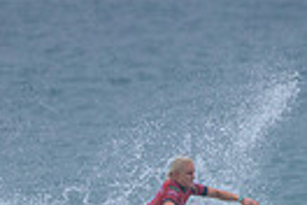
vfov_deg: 0.6
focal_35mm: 2194
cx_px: 212
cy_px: 292
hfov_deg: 0.9
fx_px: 18708
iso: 280
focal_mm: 500
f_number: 5.6
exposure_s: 1/2000
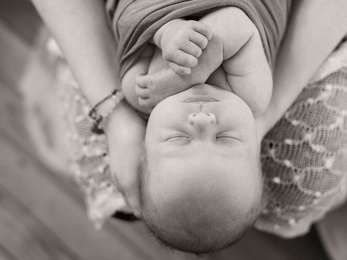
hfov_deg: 33.2
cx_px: 185
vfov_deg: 25.2
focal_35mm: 58
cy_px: 135
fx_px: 581
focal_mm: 50
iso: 640
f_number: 2.8
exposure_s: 1/200
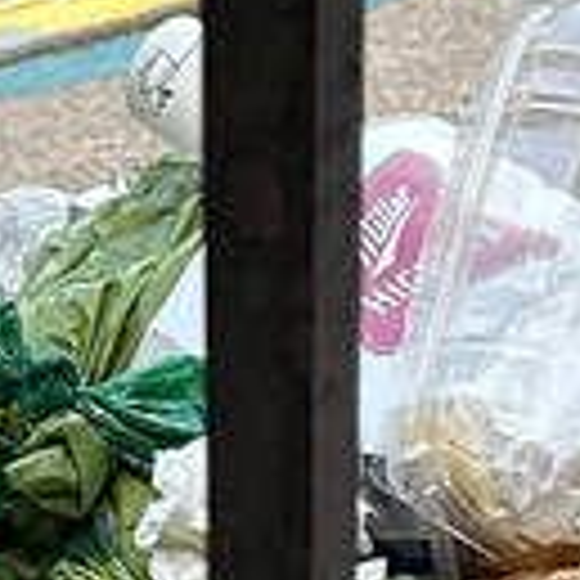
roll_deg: +0.3
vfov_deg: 8.0
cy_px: 836
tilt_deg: -30.9
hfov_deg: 8.2
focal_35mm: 214
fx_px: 4057
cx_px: 171
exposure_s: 1/342
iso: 50
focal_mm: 5.7
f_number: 1.5
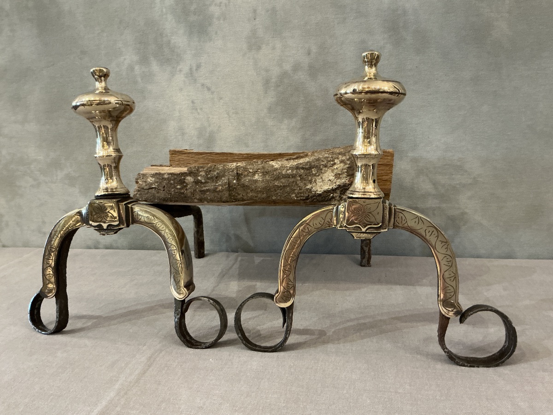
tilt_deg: -12.3
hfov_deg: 63.4
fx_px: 447
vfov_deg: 49.7
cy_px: 208
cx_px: 276
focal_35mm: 28
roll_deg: +2.8
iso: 250
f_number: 1.8
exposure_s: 1/33
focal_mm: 3
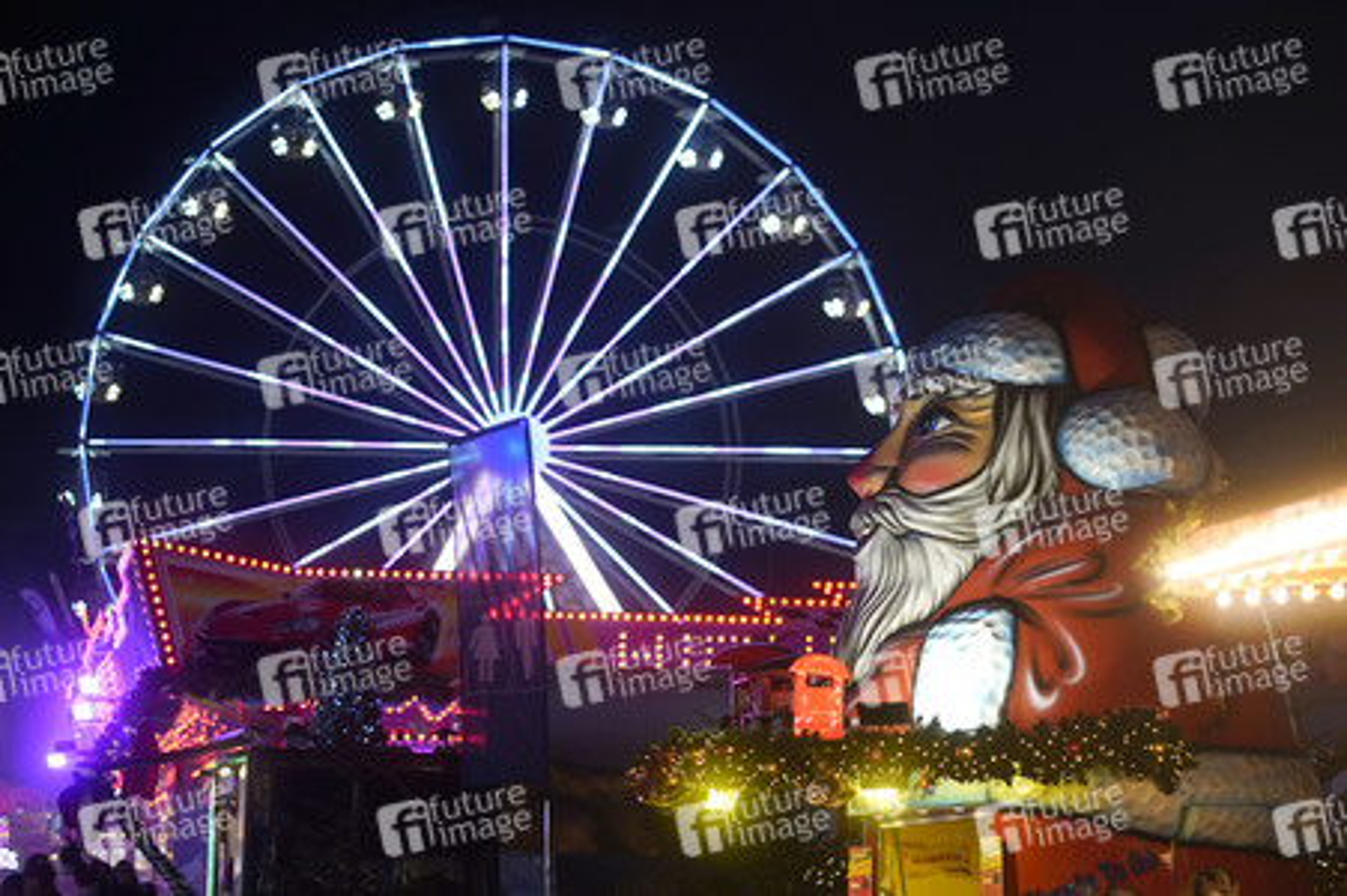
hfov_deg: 23.9
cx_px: 674
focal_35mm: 85
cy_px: 448
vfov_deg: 16.0
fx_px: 3178
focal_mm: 85
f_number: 2.2
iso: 320
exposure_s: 1/160
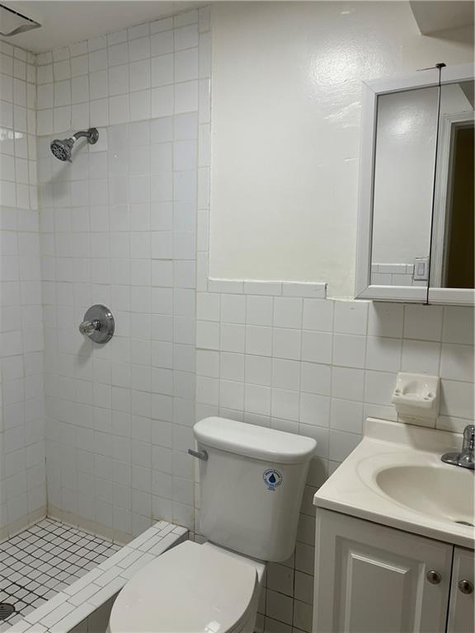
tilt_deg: -7.3
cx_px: 238
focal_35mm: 26
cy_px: 316
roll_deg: -0.8
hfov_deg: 53.1
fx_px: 476
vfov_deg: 67.3
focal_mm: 5.1
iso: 80
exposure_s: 1/120
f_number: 1.6
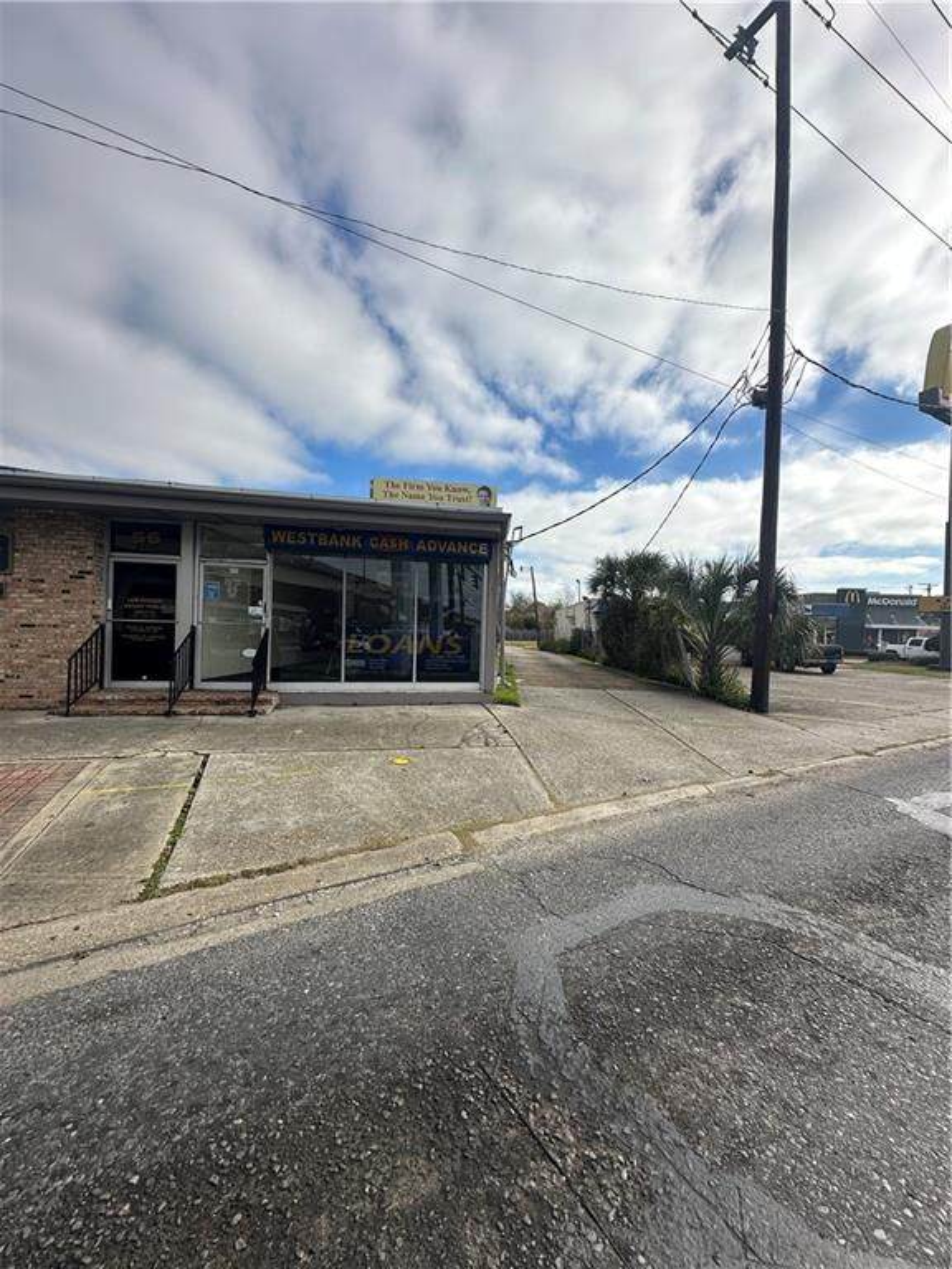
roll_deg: -1.6
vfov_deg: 102.1
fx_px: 513
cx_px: 476
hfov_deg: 85.7
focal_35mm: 14
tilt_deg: +0.3
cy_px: 634
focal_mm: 2.22
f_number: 2.2
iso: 50
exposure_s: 1/2564
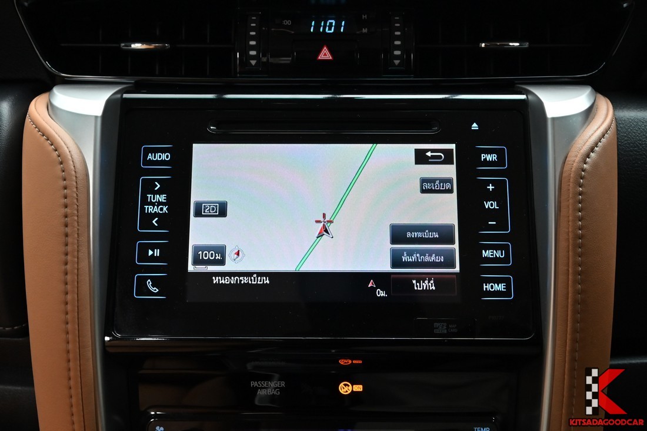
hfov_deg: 50.7
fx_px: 683
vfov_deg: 35.0
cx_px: 324
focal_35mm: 38
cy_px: 216
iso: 1100
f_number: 5.6
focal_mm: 25.5
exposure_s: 1/45
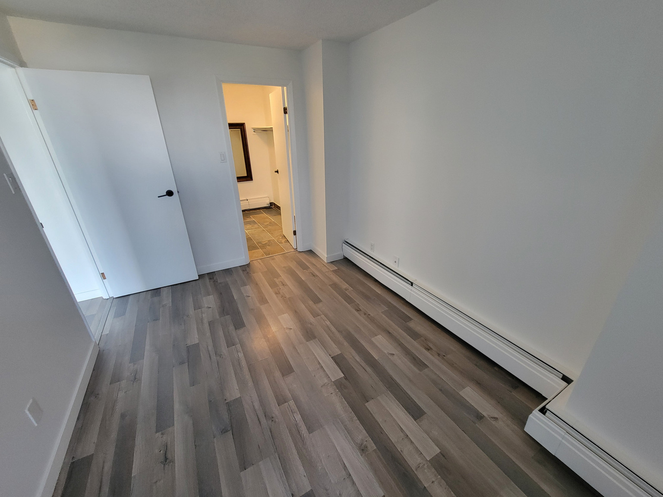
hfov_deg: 106.2
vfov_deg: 89.9
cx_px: 332
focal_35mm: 13
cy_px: 248
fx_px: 249
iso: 250
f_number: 2.2
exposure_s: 1/60
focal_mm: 2.2
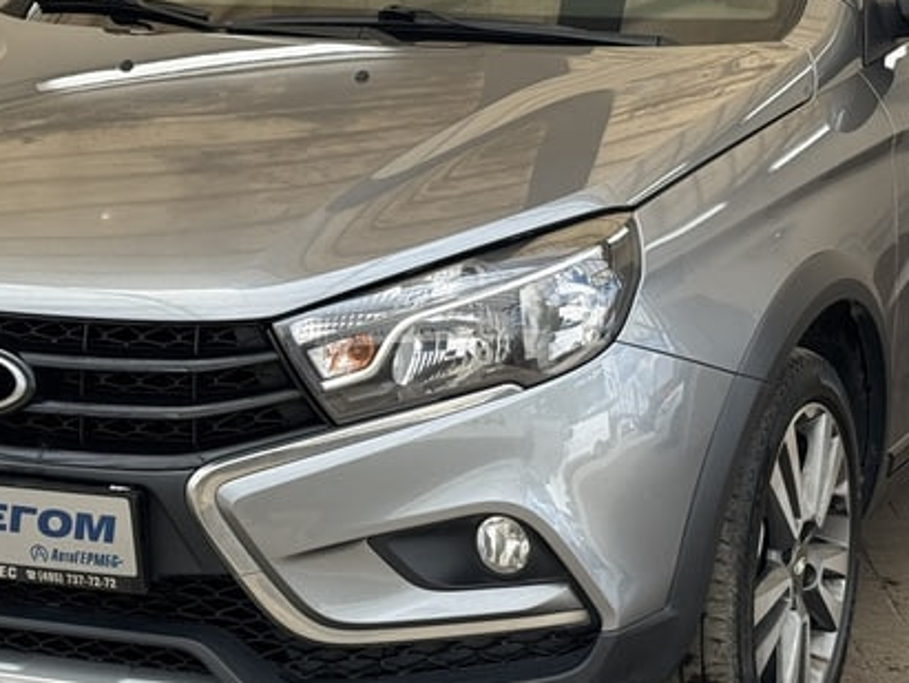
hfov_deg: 18.7
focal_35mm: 105
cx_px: 418
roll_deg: -1.2
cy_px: 258
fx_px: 2760
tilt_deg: -11.4
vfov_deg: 14.1
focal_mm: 6.76
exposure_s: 1/926
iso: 64
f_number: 1.78
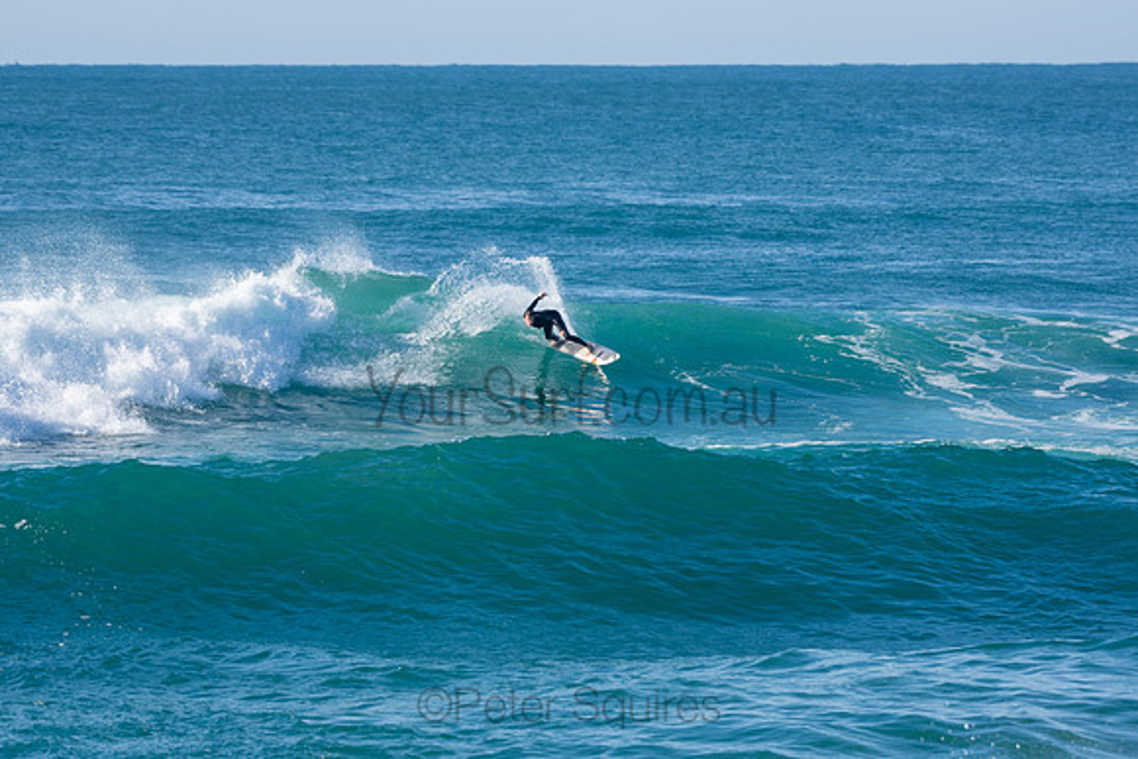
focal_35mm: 397
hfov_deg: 5.2
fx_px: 12567
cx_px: 569
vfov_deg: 3.5
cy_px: 380
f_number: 5.6
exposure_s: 1/1000
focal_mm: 260
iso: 220
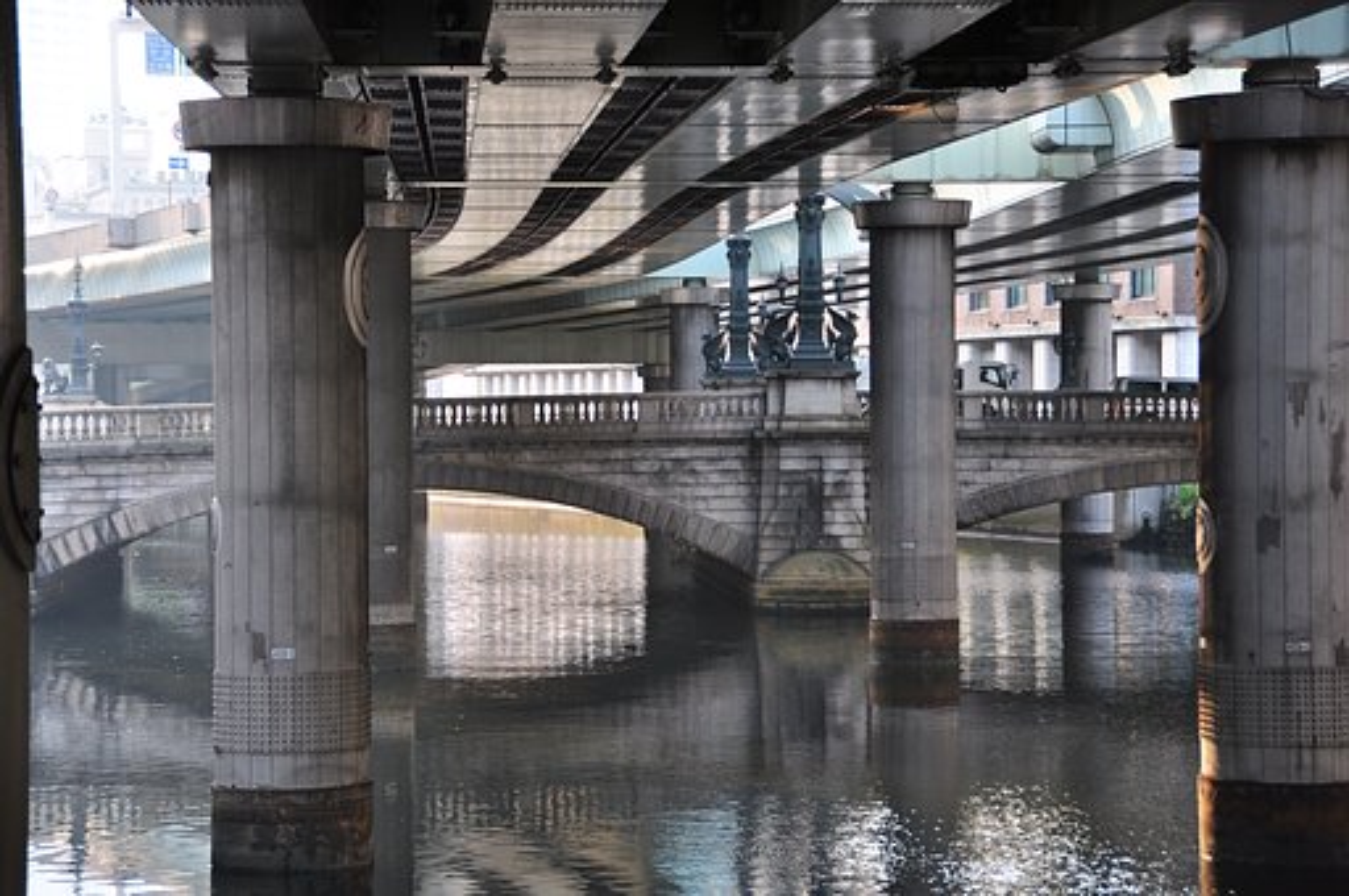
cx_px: 674
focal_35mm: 105
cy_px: 448
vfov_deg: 13.0
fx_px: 3930
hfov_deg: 19.5
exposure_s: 1/100
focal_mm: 70
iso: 320
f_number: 5
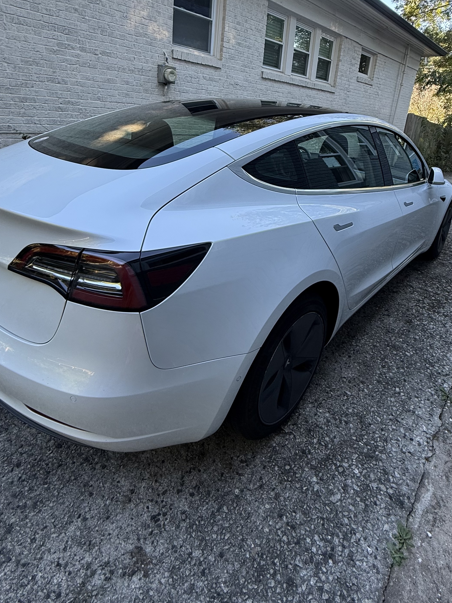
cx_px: 229
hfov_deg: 81.7
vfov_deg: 98.1
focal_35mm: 15
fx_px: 261
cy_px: 290
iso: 64
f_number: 2.2
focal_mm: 2.22
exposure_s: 1/99
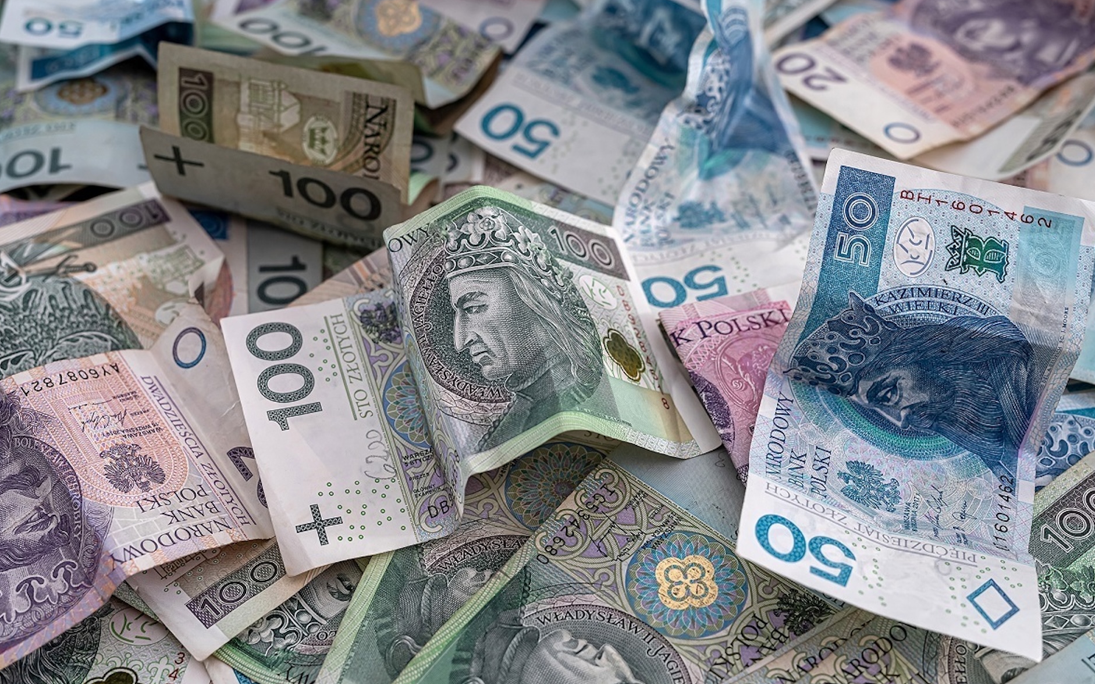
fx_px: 1552
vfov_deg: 24.9
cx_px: 545
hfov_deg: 38.9
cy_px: 314
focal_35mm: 52
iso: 320
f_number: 6.3
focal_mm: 50
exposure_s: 1/125
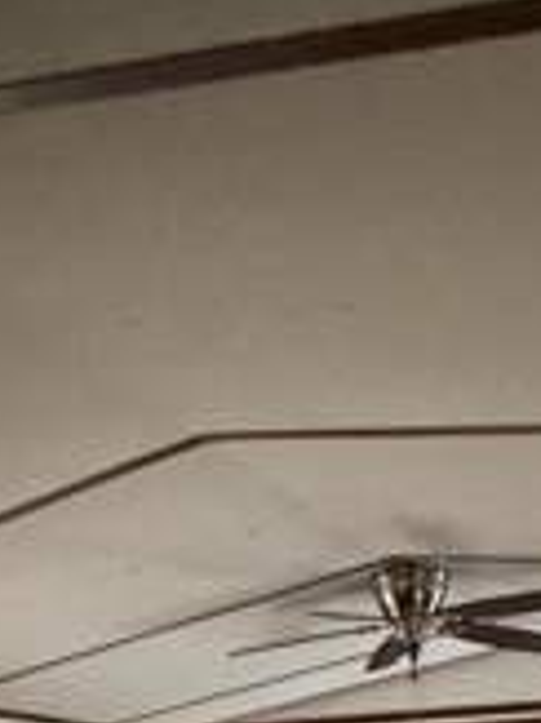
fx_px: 1148
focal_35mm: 55
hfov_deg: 26.5
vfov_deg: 26.7
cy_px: 1042
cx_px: 319
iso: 1600
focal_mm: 2.22
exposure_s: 1/40
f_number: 2.2
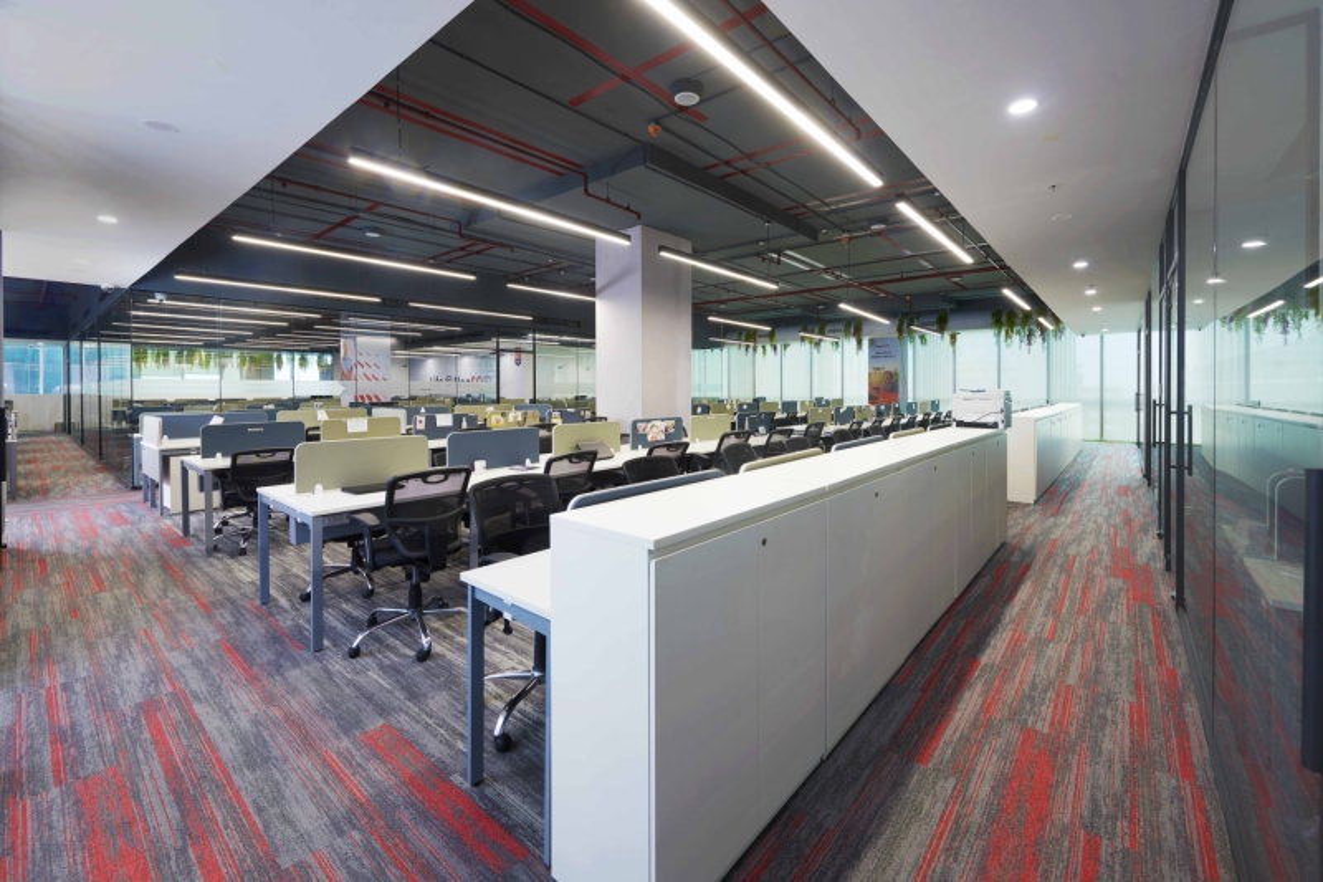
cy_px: 441
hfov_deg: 104.3
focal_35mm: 14
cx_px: 662
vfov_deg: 81.2
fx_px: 514
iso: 100
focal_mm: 14
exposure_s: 1/2
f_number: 8
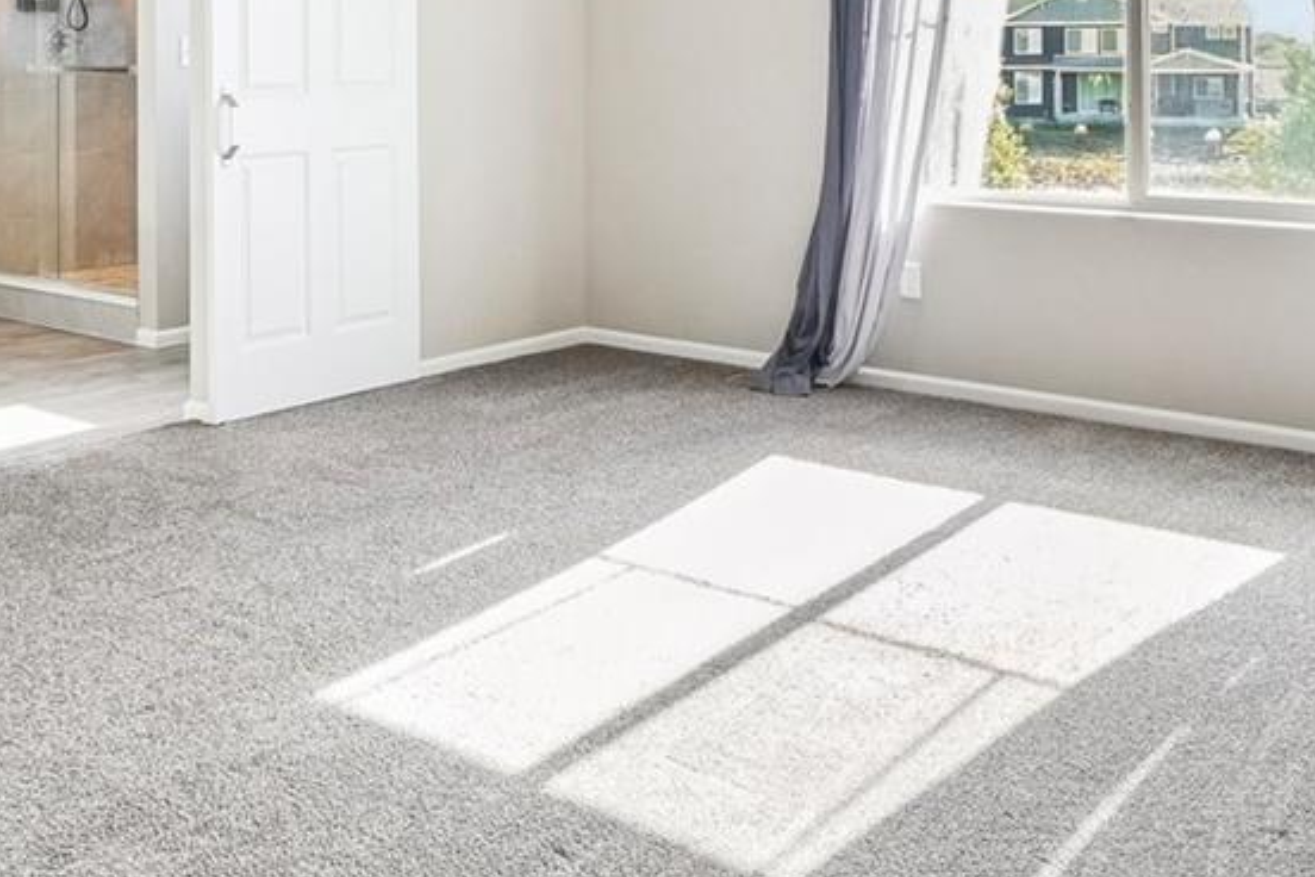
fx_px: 1607
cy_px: 41
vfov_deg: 28.9
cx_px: 469
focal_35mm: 44
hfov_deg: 44.0
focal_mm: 10
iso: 800
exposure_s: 1/8
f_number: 8
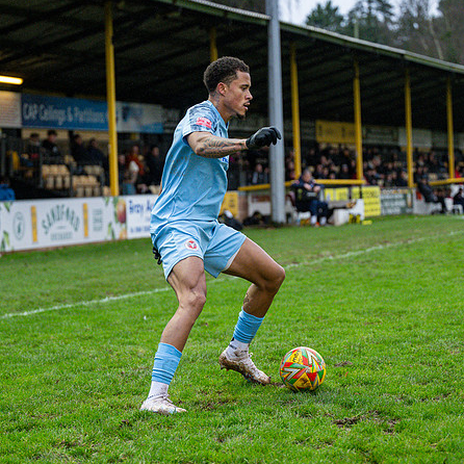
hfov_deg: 14.3
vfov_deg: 14.3
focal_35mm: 122
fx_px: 1850
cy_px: 246
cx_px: 244
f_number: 2.8
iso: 2000
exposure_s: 1/1600
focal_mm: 70
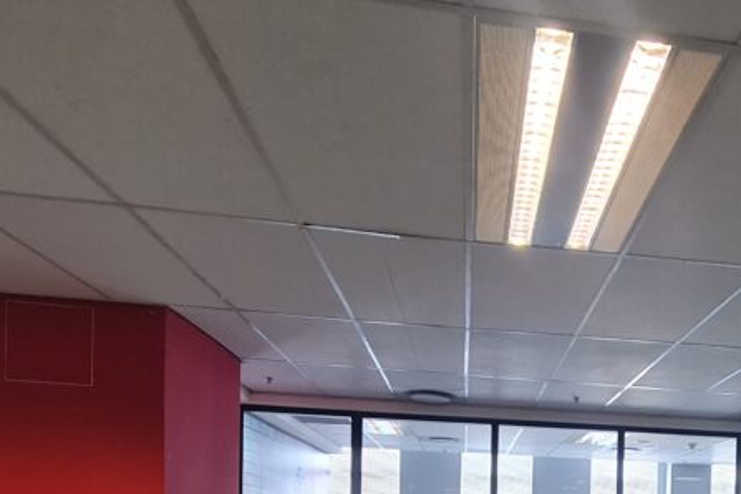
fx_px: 638
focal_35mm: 31
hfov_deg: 57.1
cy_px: 554
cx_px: 560
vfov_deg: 35.6
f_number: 2.2
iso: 320
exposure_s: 1/50
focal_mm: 2.2
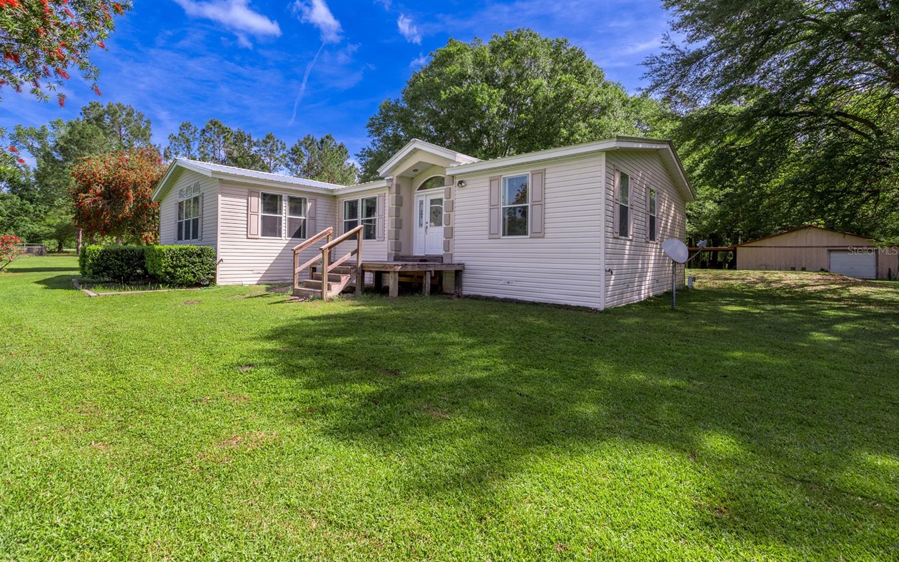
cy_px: 250
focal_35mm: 15
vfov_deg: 74.5
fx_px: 367
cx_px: 428
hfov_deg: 101.4
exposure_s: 1/3200
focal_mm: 14
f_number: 8
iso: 400
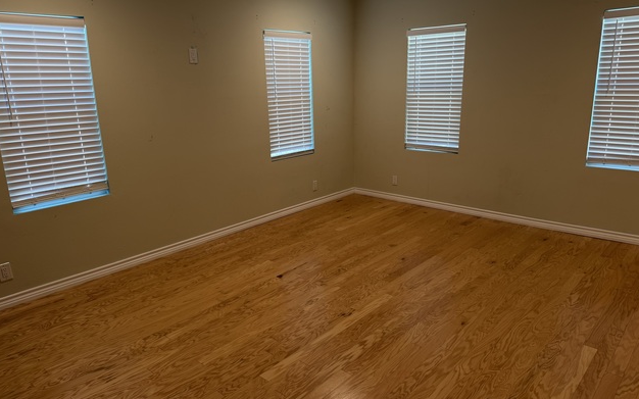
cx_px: 322
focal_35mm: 26
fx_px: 453
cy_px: 196
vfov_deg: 47.6
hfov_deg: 70.4
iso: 125
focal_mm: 6.76
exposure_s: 1/60
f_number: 1.78
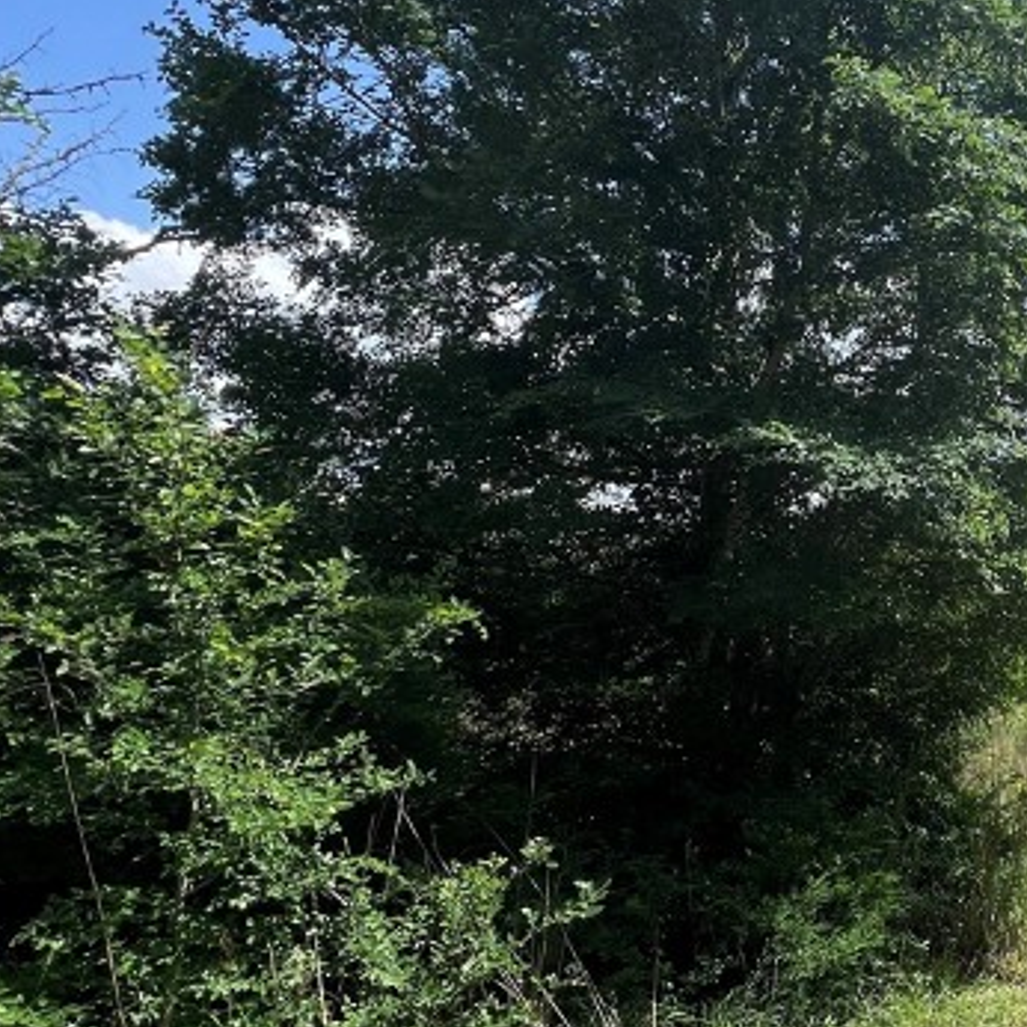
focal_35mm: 34
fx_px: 1141
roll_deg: -0.6
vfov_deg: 48.4
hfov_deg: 38.9
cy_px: 561
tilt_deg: +2.6
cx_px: 1158
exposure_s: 1/1376
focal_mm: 1.57
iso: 32
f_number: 1.8
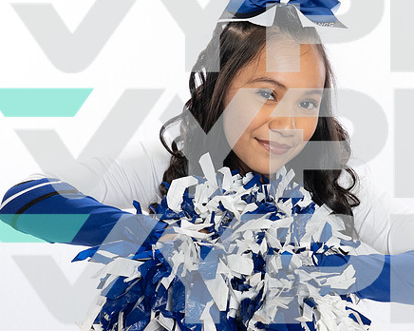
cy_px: 197
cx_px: 234
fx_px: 710
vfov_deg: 26.2
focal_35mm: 58
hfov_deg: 32.5
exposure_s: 1/250
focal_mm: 28
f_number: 9
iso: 1250
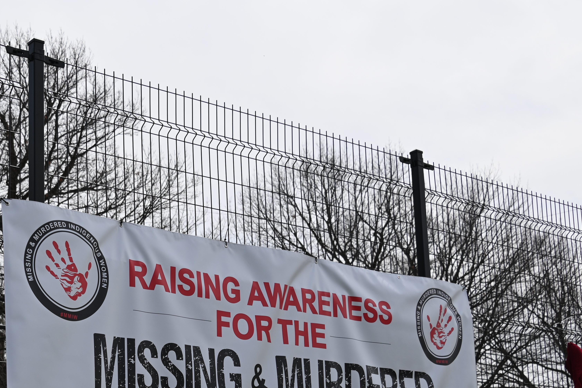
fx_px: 1051
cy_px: 349
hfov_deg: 30.5
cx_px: 161
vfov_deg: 20.5
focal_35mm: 65
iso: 100
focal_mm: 36
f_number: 8
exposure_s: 1/500
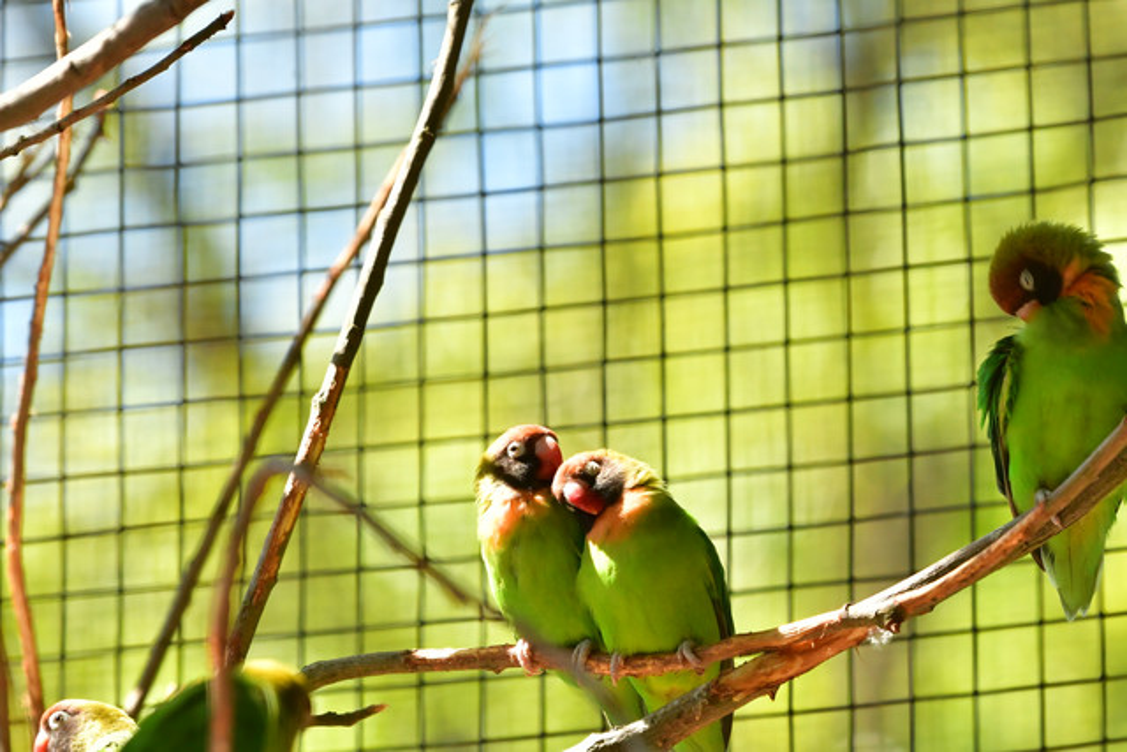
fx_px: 12524
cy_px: 376
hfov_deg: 5.2
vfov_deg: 3.4
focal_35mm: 400
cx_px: 564
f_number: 4.5
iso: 1000
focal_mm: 200
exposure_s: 1/1600
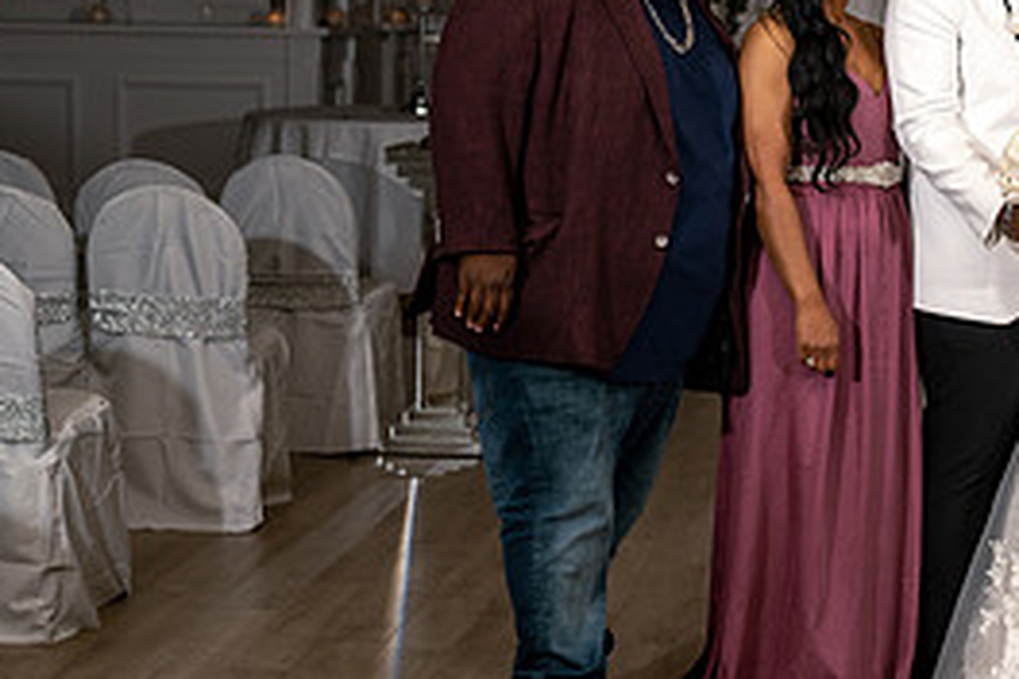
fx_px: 3113
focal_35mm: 110
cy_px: 172
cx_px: 1000
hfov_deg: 18.2
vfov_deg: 12.4
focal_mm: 50
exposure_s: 1/160
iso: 200
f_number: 4
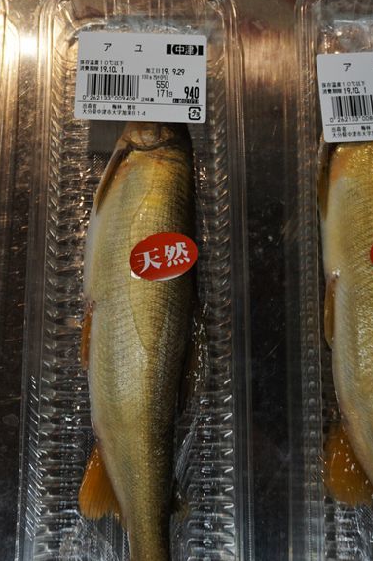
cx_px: 153
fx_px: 1120
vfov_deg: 26.5
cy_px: -6
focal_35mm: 72
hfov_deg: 18.9
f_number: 4
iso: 250
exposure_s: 1/160
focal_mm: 23
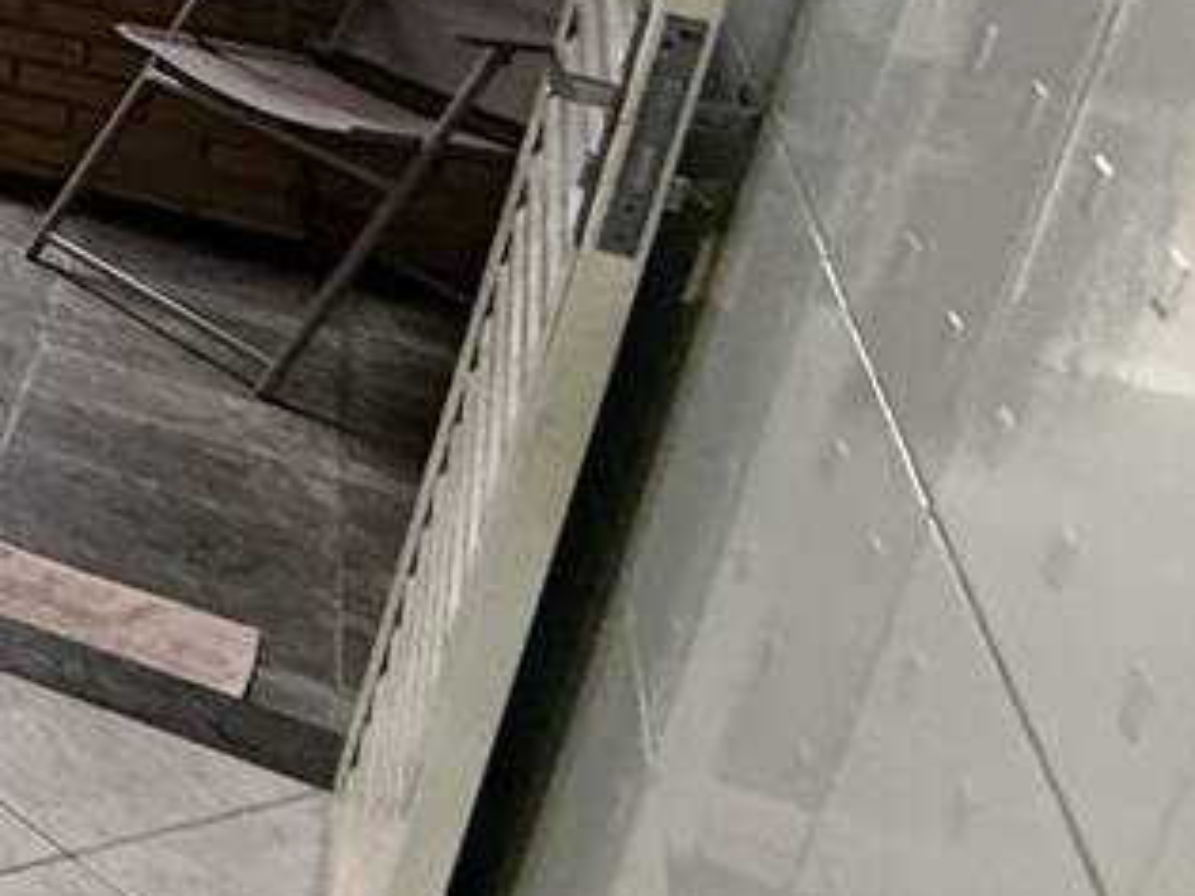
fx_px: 2209
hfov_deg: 17.7
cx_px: -1335
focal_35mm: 64
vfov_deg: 21.5
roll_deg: -2.1
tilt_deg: -14.5
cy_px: -129
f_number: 2.2
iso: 320
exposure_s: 1/60
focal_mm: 2.22
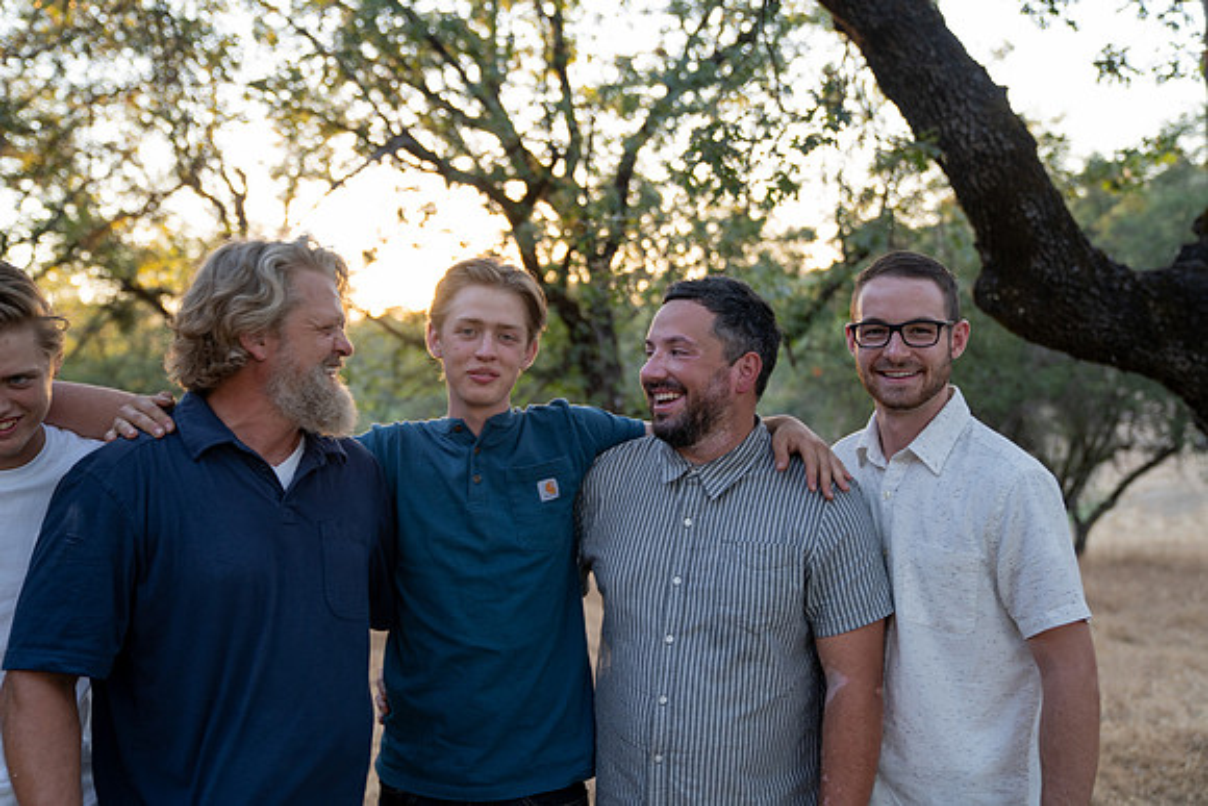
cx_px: 604
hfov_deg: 54.4
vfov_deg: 37.9
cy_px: 403
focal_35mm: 35
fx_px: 1175
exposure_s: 1/100
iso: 250
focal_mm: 35
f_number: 2.8
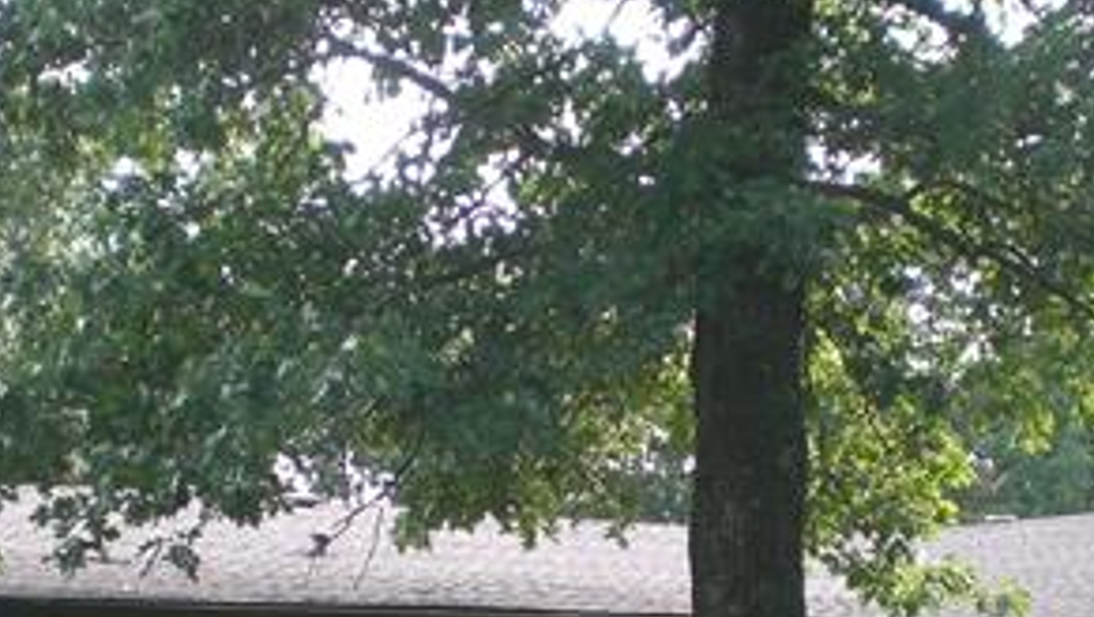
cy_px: 756
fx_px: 2641
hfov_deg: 23.4
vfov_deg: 13.0
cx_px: 579
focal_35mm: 91
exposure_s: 1/100
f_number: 3.1
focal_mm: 6.3
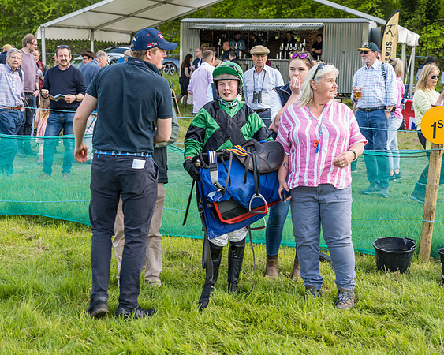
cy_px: 178
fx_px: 799
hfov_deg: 31.1
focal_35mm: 61
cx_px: 222
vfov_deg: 25.0
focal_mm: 54
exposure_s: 1/80
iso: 50
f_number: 5.6
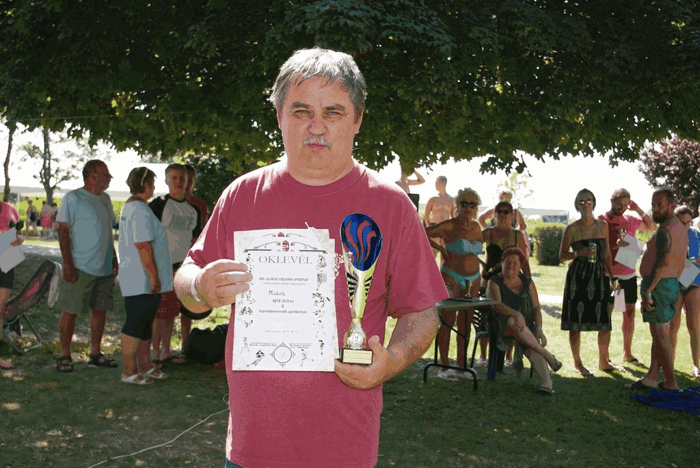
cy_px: 234
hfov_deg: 42.7
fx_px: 895
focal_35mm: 46
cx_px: 350
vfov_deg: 29.3
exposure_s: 1/180
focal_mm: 30.63
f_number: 5.6
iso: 100
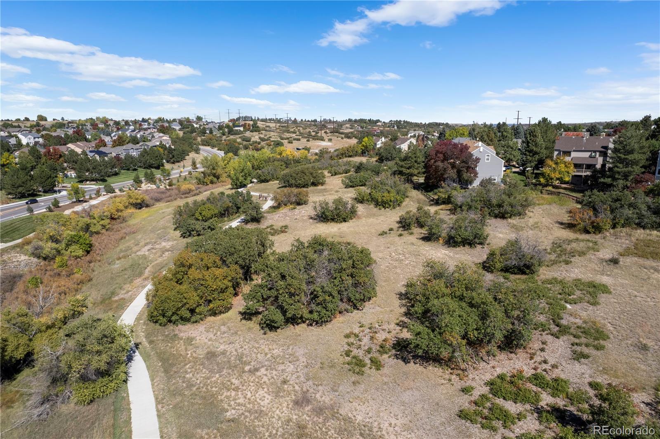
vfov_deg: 57.2
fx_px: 403
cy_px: 220
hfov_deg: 78.6
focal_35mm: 22
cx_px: 330
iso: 110
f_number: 2.8
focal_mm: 8.38
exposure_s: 1/2000
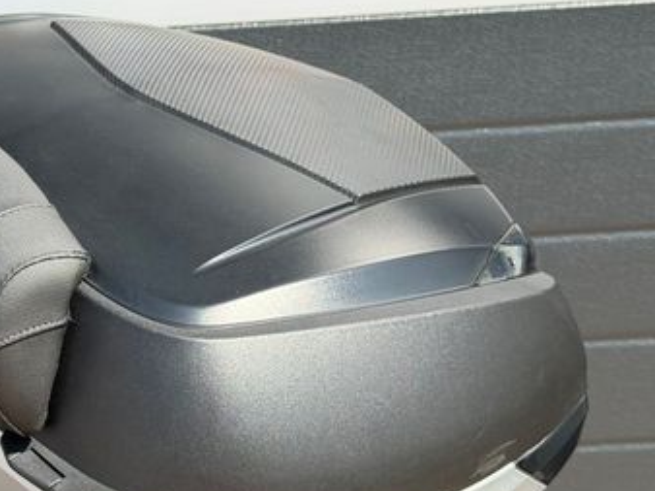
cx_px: 81
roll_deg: +3.8
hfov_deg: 21.1
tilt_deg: -15.5
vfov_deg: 16.1
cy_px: 392
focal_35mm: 91
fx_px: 1721
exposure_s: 1/1484
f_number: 1.78
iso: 80
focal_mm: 6.76
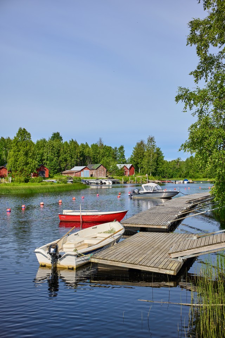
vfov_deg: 48.5
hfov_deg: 33.4
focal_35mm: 40
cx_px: 112
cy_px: 169
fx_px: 375
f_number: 8
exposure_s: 1/400
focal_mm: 40
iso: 100
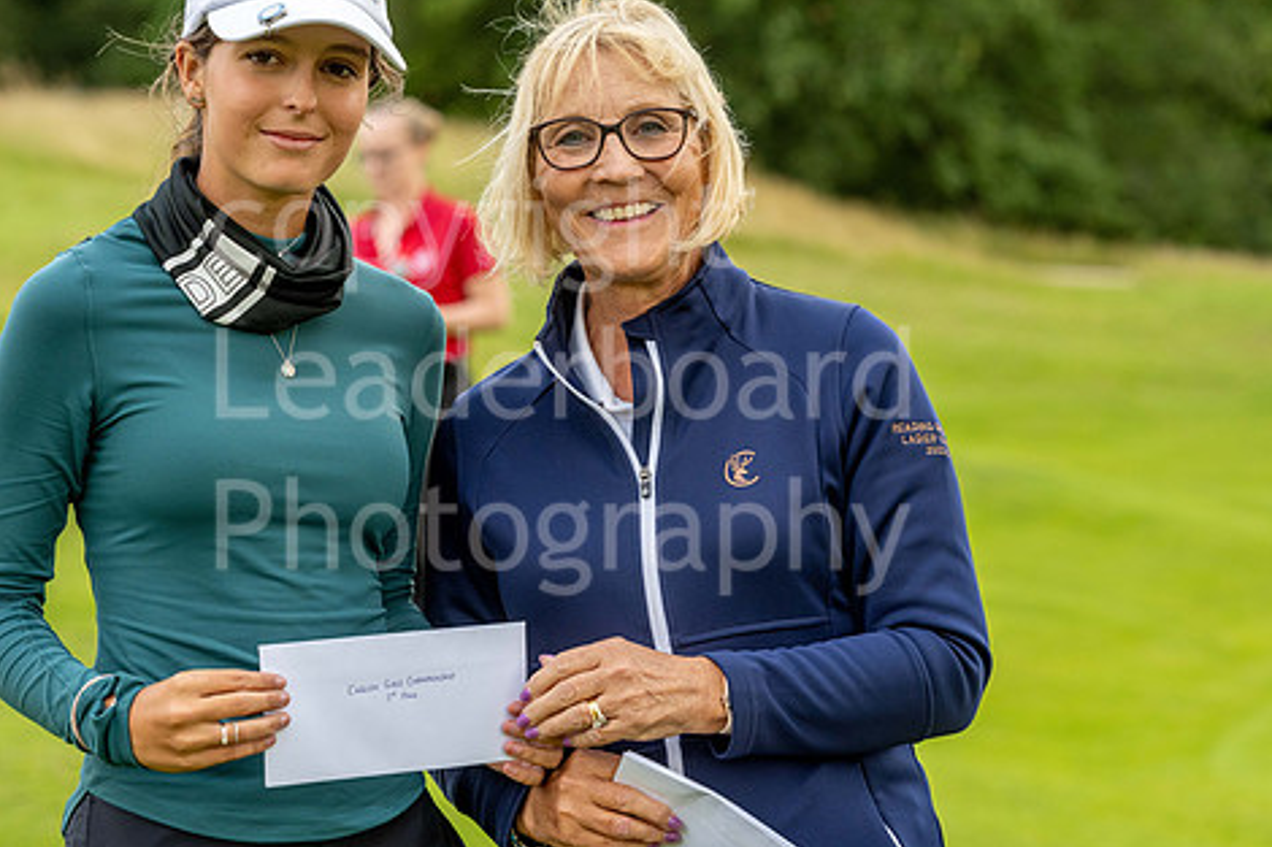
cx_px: 566
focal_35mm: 105
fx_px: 3708
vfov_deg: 13.0
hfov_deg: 19.5
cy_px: 399
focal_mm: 85
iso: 400
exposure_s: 1/500
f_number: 4
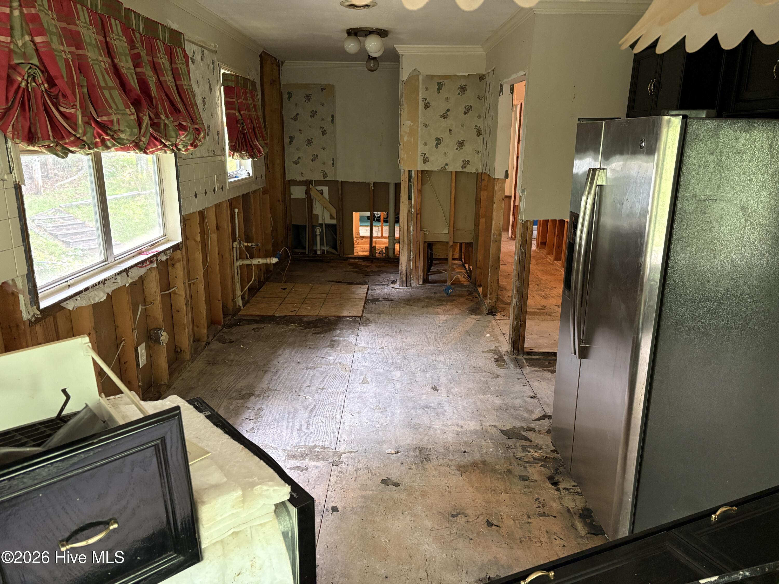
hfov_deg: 67.3
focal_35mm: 26
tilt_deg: -13.9
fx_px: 585
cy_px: 292
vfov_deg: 53.1
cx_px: 390
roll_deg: -0.7
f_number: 1.6
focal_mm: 5.96
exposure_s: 1/60
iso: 320
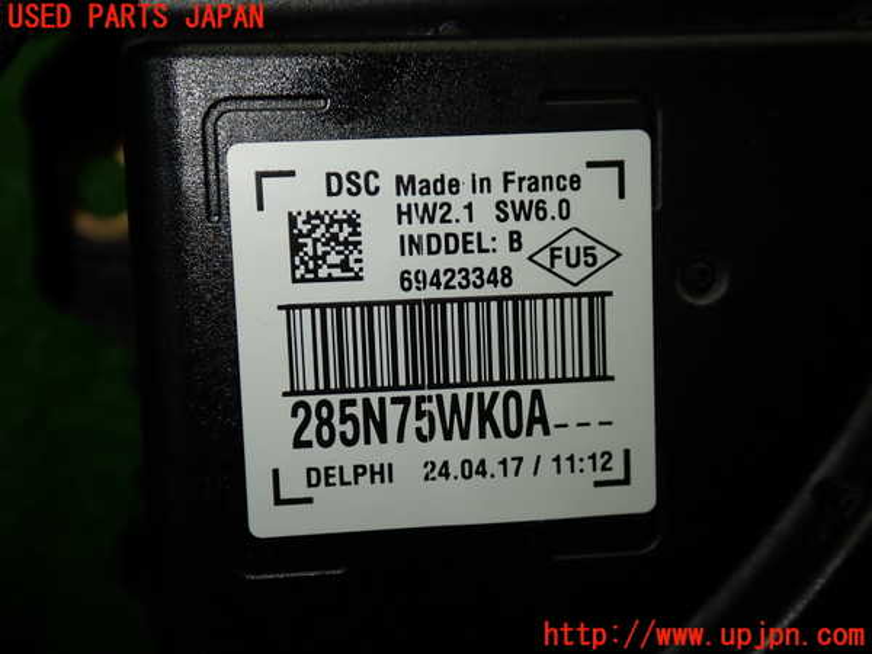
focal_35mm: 44
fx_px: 1108
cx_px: 436
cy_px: 327
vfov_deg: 32.9
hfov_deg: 42.9
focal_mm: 7.84
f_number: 2.9
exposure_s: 1/100
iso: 100
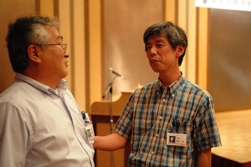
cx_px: 126
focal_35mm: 52
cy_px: 84
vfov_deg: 26.0
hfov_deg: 38.2
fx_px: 362
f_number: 2.8
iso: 5600
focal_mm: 52
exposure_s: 1/125
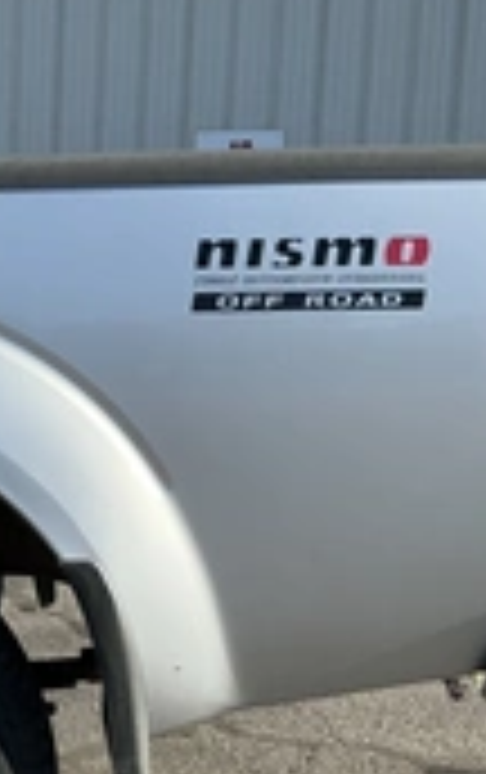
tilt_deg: -8.2
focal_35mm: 69
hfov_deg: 17.8
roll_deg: -0.2
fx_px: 1457
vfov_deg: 29.3
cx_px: -140
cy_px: 572
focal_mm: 3
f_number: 1.8
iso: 25
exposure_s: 1/855
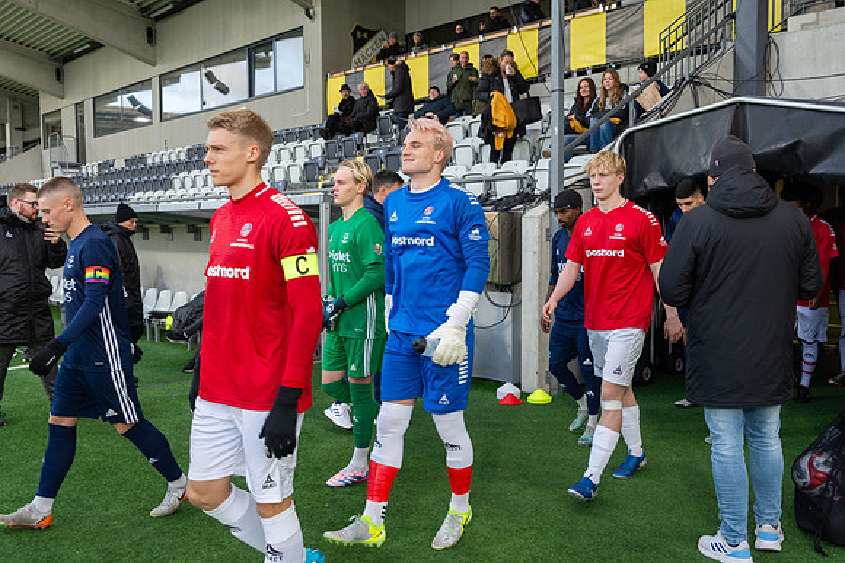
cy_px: 282
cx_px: 422
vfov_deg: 37.9
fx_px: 822
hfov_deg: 54.4
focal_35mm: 35
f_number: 5
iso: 1250
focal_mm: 35
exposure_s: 1/400
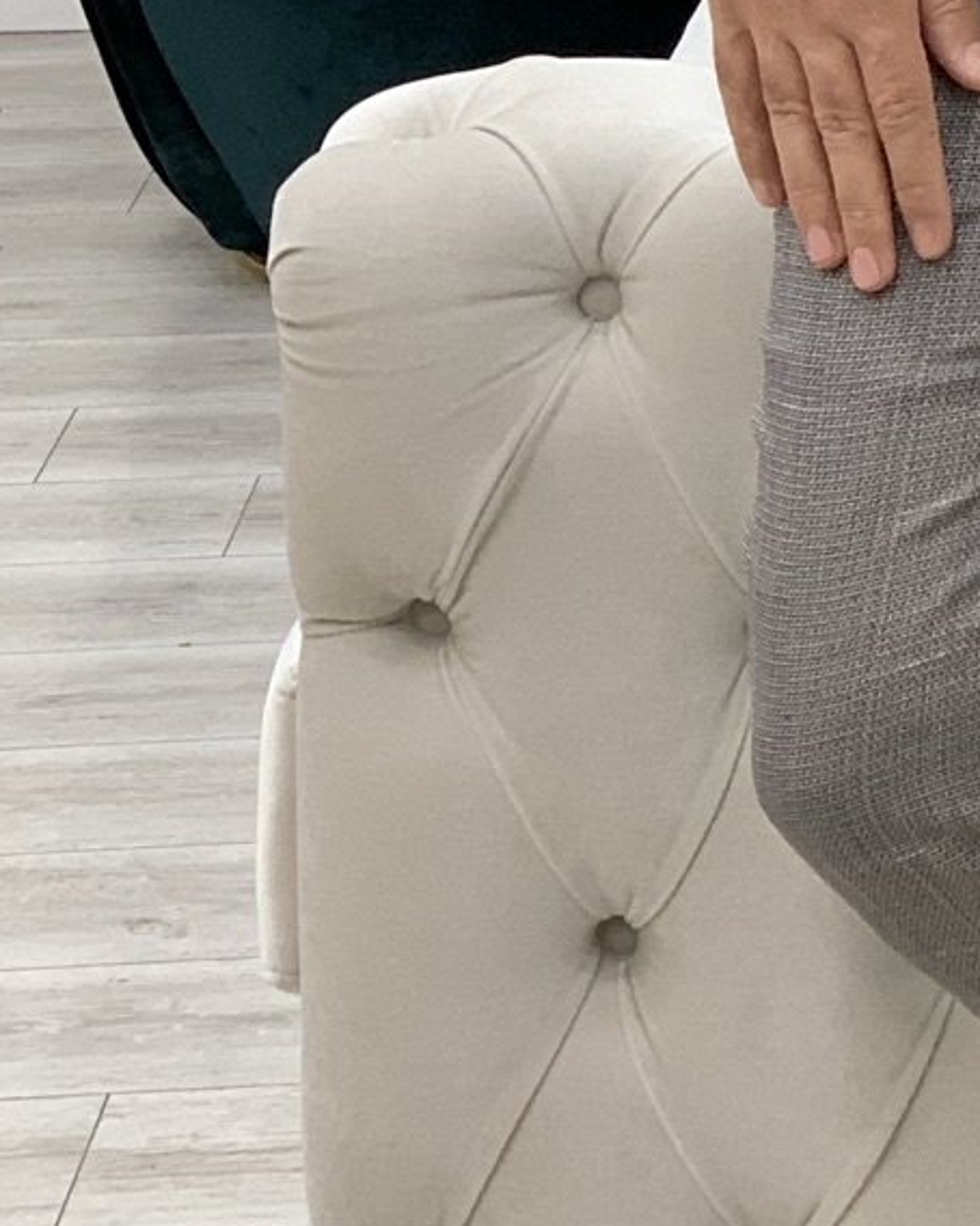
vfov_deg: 10.5
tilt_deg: -13.0
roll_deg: +0.1
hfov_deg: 8.3
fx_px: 6638
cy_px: 95
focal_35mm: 183
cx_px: 1412
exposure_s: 1/120
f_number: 2.4
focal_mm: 6
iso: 125
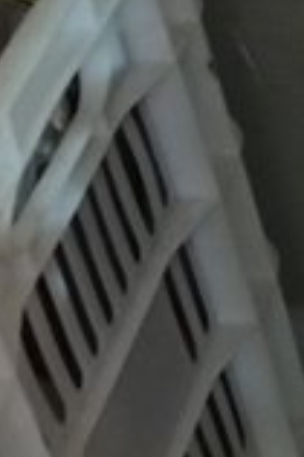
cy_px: 246
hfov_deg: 6.2
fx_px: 2399
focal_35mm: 189
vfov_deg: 10.9
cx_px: 1149
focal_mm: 4.7
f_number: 1.79
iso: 438
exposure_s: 1/24
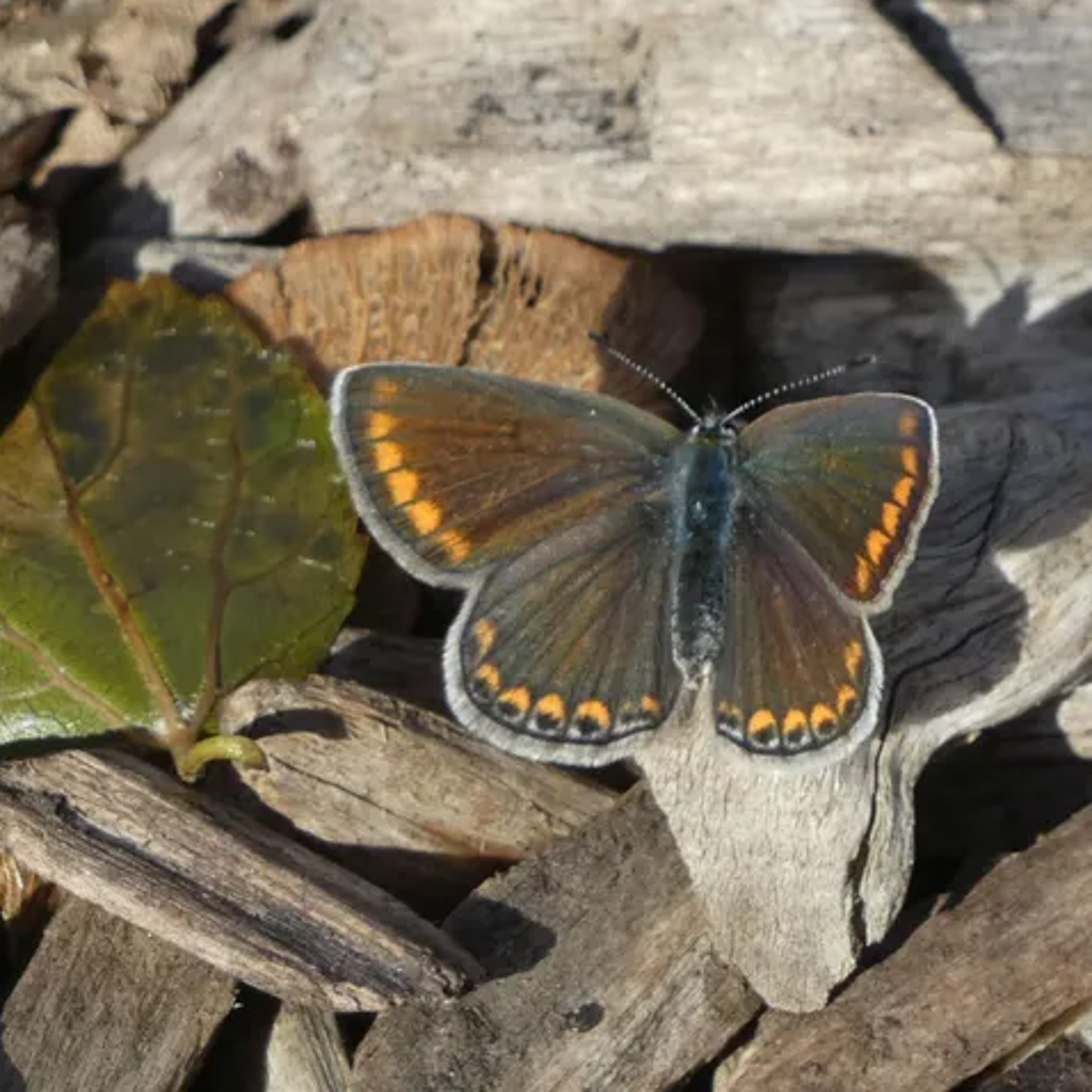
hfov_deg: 3.4
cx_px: 681
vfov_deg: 3.4
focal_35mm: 521
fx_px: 18595
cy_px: 546
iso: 80
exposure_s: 1/160
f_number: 5.6
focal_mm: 78.8
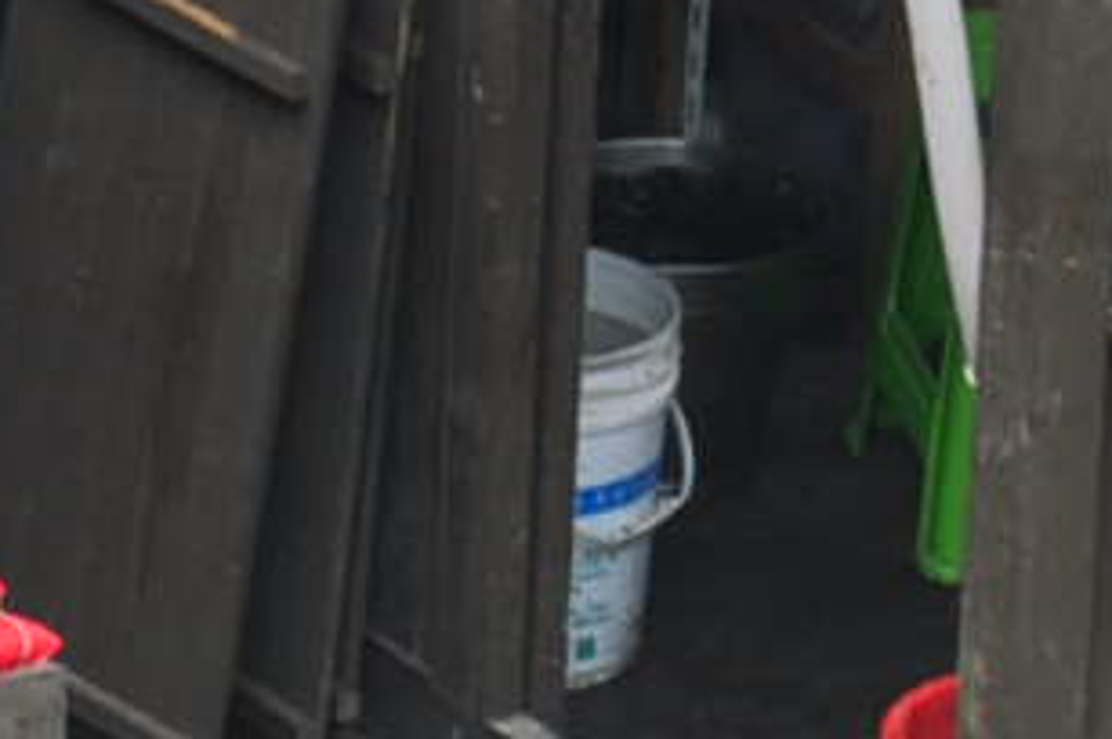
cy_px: 1876
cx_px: 18
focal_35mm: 1100
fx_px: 33956
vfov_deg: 1.2
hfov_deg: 1.9
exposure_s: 1/60
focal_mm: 105
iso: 200
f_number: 5.6
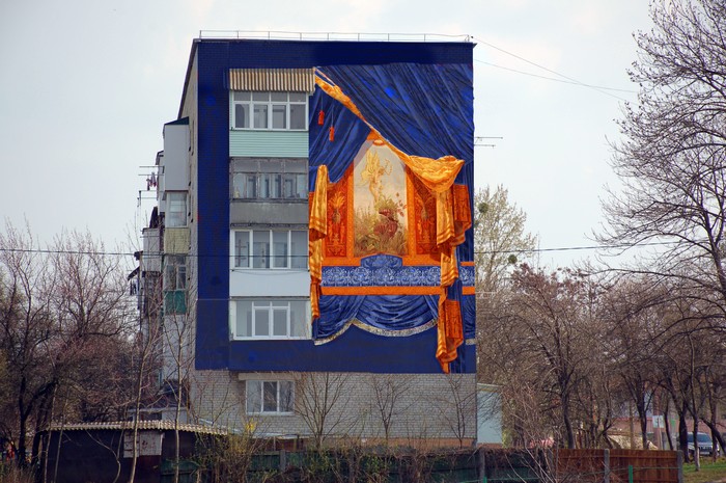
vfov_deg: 10.1
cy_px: 242
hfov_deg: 15.2
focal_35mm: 135
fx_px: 2719
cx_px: 363
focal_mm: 90
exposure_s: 1/500
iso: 200
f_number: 8
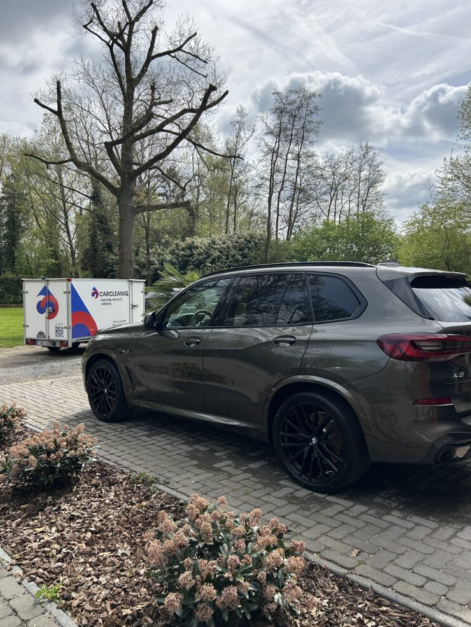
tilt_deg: -1.9
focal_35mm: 27
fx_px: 490
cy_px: 305
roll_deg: -0.8
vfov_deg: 65.3
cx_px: 234
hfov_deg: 51.4
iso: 50
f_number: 1.5
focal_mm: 5.7
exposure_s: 1/4274
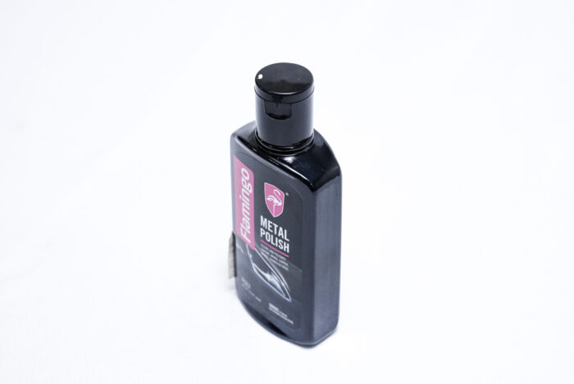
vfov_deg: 20.7
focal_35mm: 66
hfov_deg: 30.5
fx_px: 1053
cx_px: 287
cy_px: 192
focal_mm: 66
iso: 3200
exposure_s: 1/250
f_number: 8
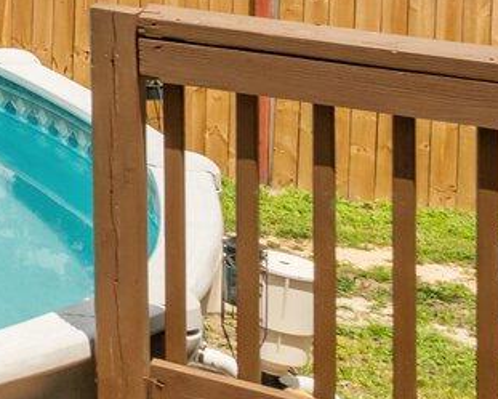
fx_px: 1594
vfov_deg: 13.1
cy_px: -274
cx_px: -930
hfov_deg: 11.6
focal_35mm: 108
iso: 400
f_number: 8
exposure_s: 1/640
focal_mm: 17.5
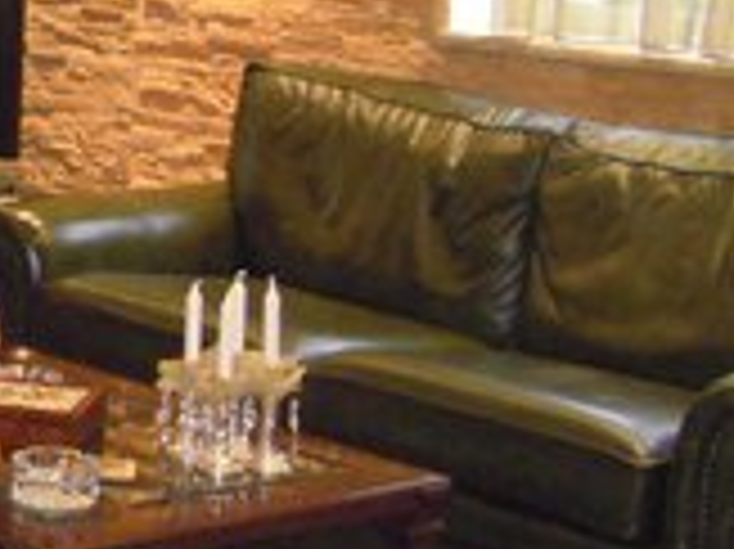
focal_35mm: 110
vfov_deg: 13.4
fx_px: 2331
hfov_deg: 15.7
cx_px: -522
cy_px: 108
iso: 450
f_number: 2.7
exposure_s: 1/25
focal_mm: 5
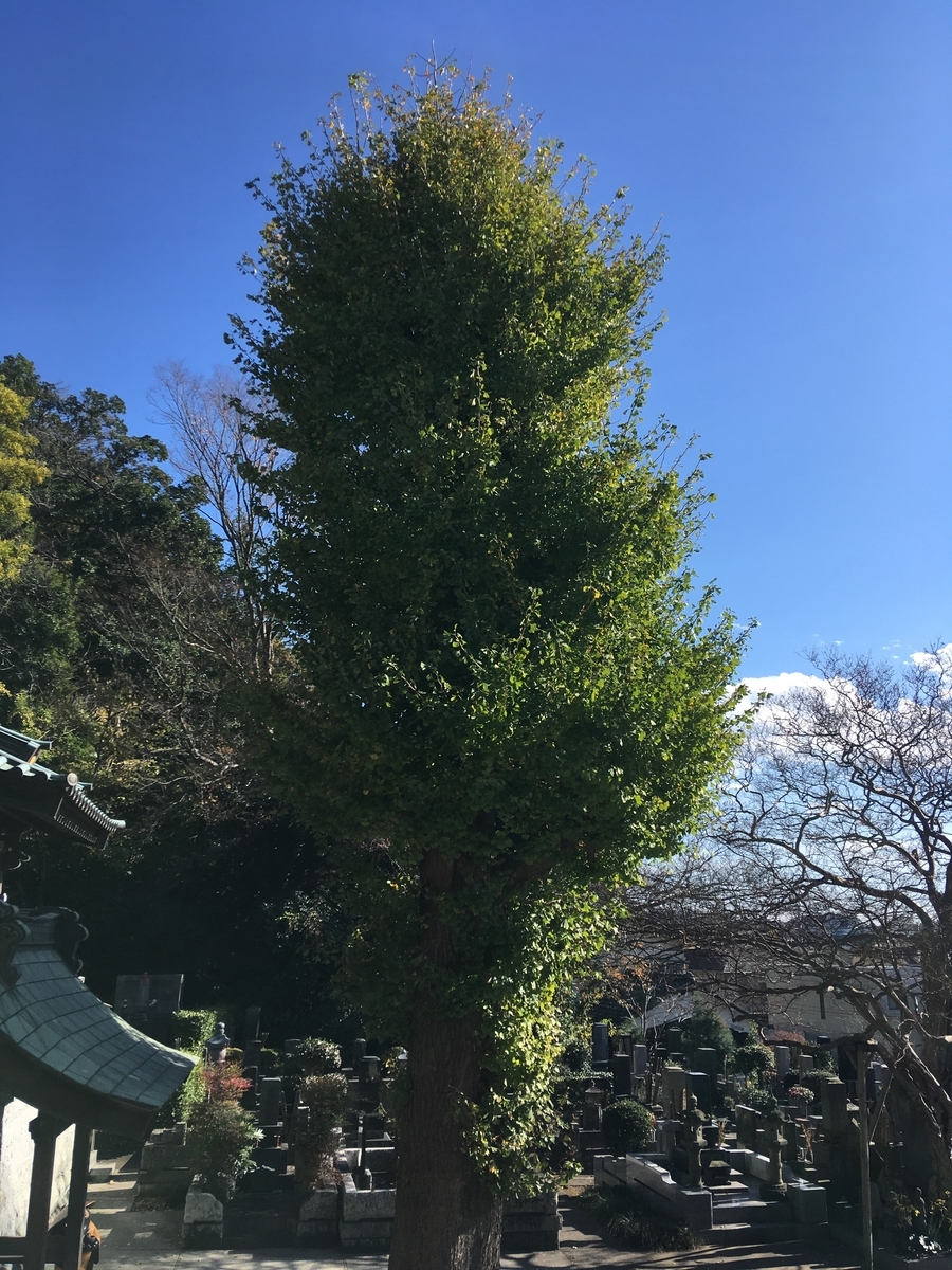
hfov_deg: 48.2
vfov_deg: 61.7
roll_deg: -0.9
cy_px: 635
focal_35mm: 29
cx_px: 476
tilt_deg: +17.7
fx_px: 1063
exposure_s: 1/1012
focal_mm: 4.15
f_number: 2.2
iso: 25
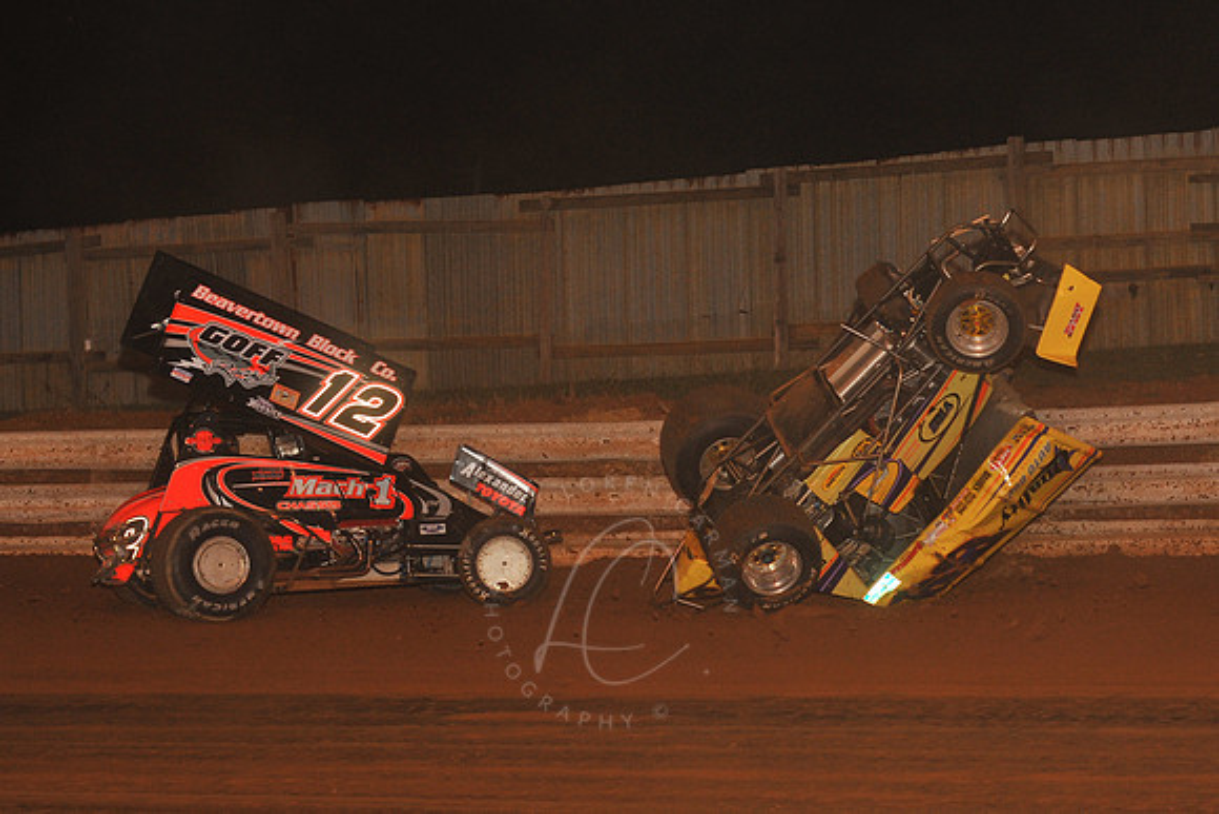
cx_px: 610
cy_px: 407
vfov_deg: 13.0
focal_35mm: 105
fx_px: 3556
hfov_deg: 19.5
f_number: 6.3
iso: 1000
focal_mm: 105
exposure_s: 1/320
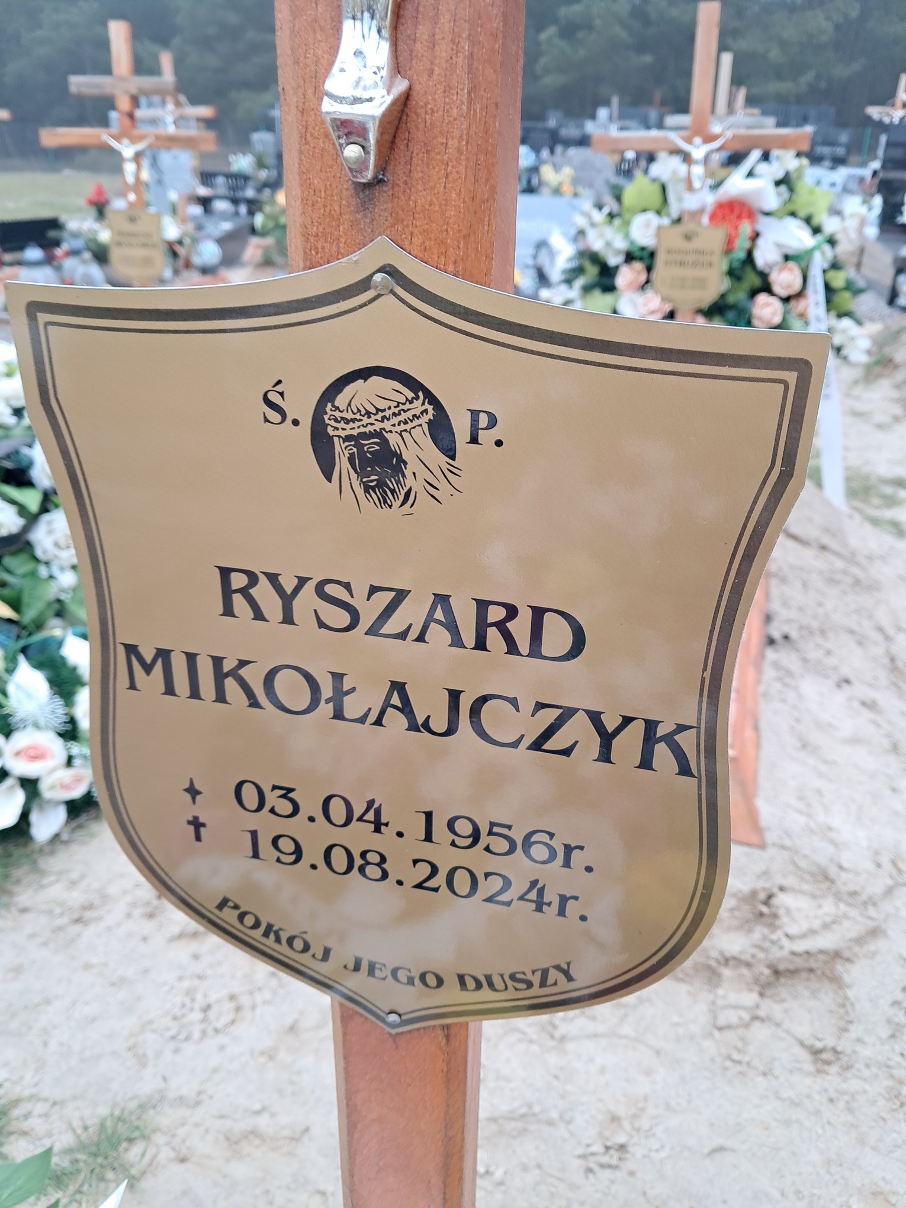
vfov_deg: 65.3
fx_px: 942
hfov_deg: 51.4
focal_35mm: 27
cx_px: 453
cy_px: 604
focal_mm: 4
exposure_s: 1/60
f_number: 1.8
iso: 80
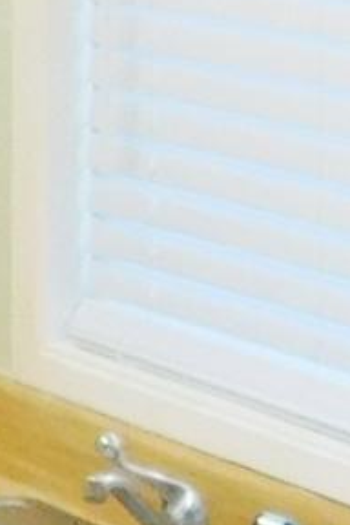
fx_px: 3631
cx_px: -29
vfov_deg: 8.3
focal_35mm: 249
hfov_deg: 5.5
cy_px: 131
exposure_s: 1/40
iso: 125
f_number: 3
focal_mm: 4
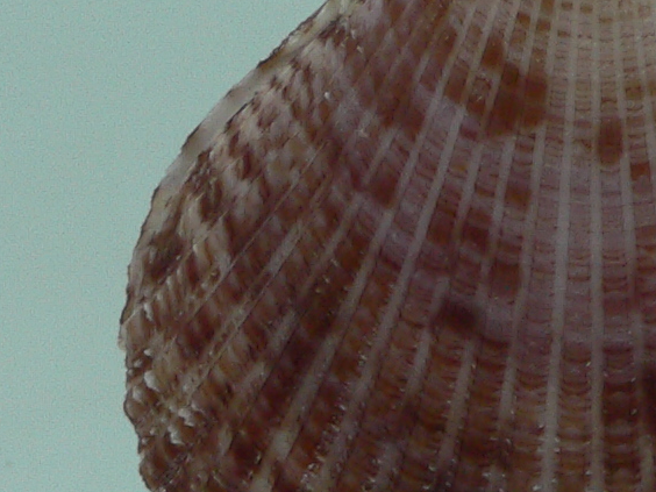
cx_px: 722
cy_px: 356
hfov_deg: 15.4
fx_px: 2369
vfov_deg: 11.8
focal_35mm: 125
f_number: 2.8
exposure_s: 1/60
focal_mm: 4.6
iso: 100
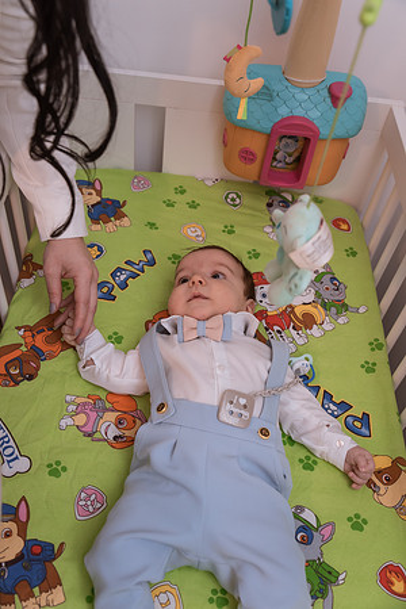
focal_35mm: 36
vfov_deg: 53.1
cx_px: 203
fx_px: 609
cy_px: 304
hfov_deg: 36.9
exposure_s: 1/160
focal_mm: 36
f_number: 4
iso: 1000
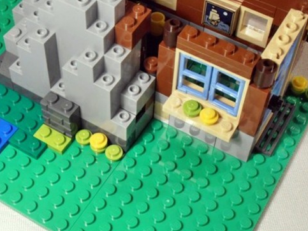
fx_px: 614
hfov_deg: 28.1
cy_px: 102
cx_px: 130
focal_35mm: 69
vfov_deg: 21.3
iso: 125
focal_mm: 6.61
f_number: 3.9
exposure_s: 1/40
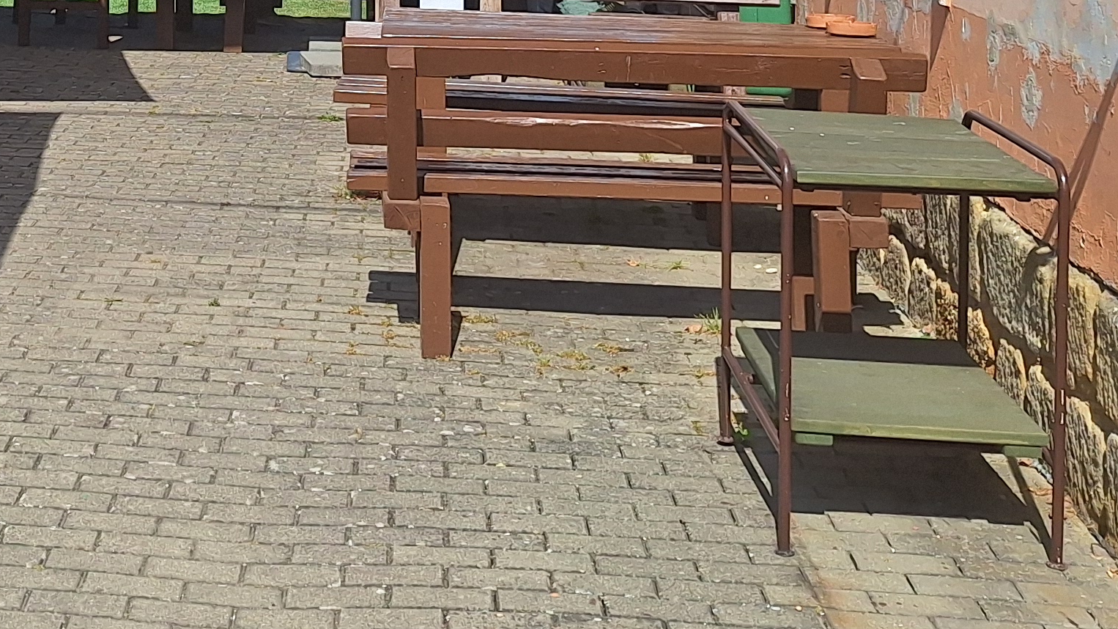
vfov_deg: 16.5
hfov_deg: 30.4
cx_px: 171
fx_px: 1986
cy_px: -298
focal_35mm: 67
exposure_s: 1/4000
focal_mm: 5.54
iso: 40
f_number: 1.8
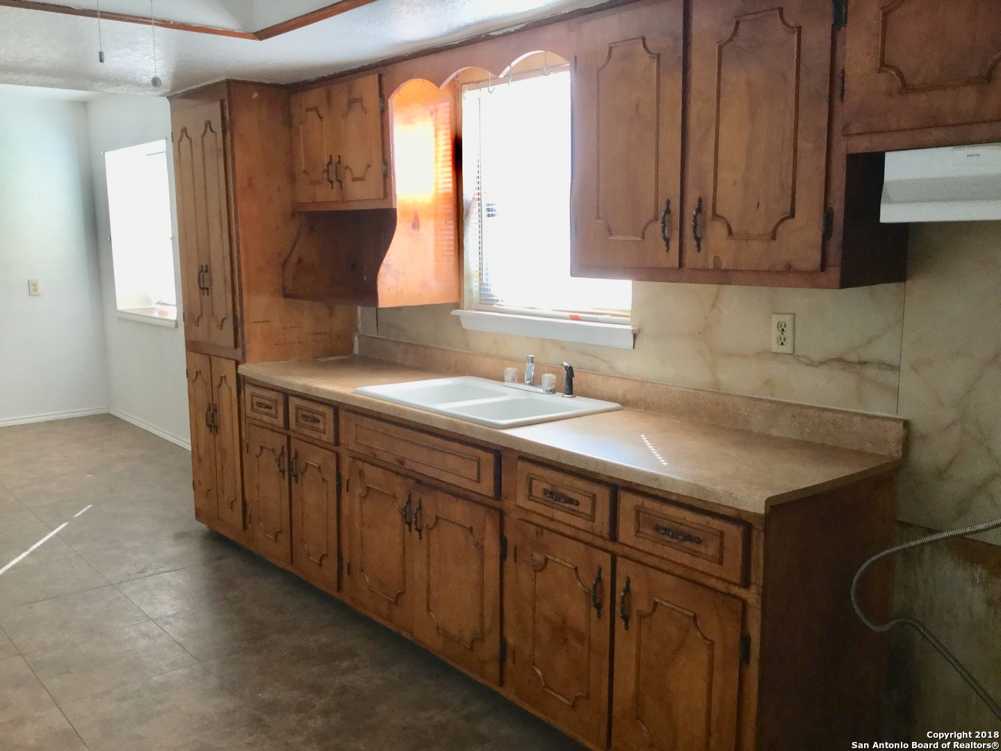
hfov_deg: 58.4
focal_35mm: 31
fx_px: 896
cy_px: 376
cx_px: 500
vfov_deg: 45.4
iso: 50
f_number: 2.4
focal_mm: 3.3
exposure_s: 1/30
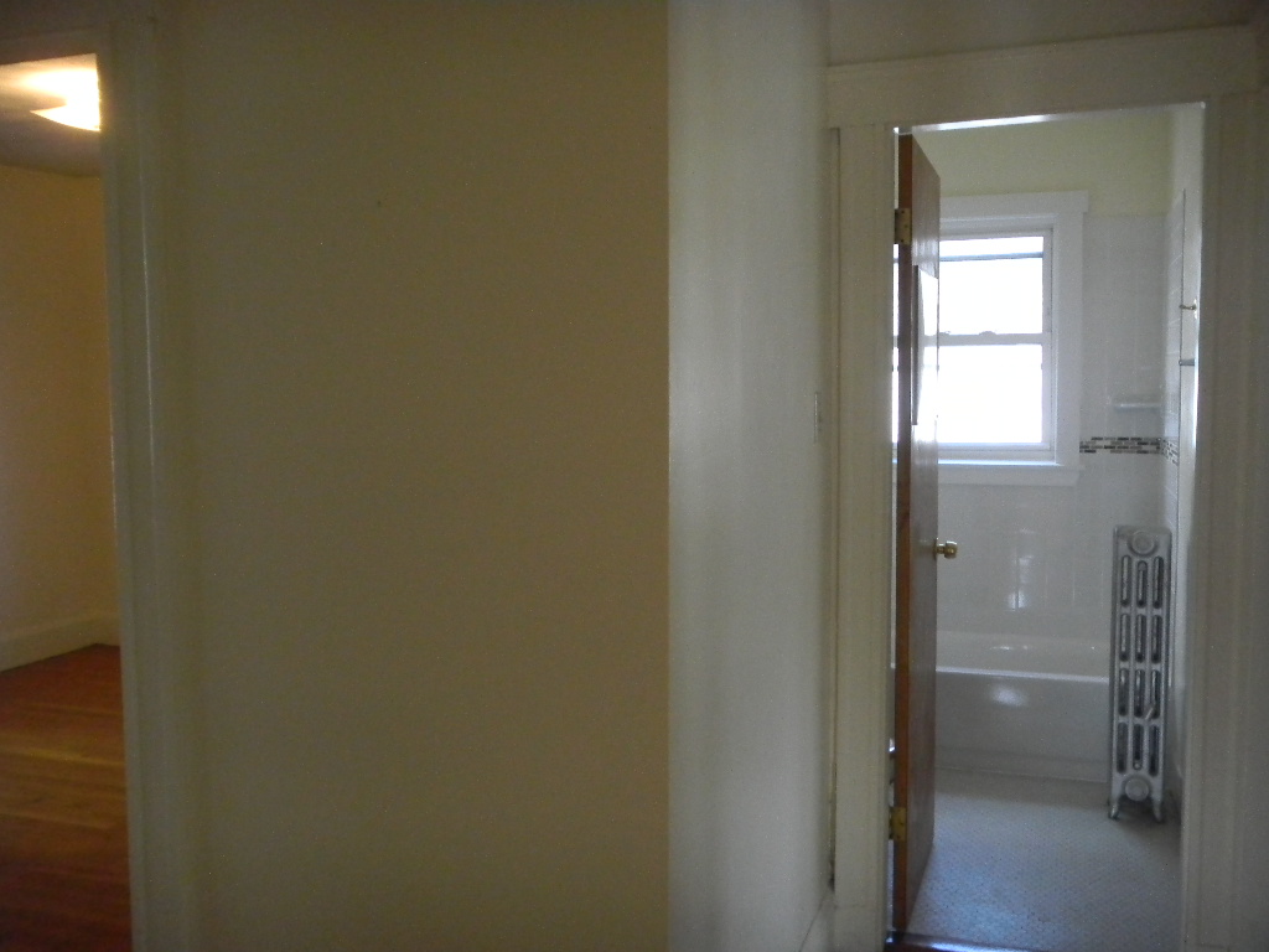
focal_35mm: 35
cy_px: 476
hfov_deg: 52.6
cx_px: 634
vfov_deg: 40.7
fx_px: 1283
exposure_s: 1/29.7
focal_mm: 6.3
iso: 127
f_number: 3.6
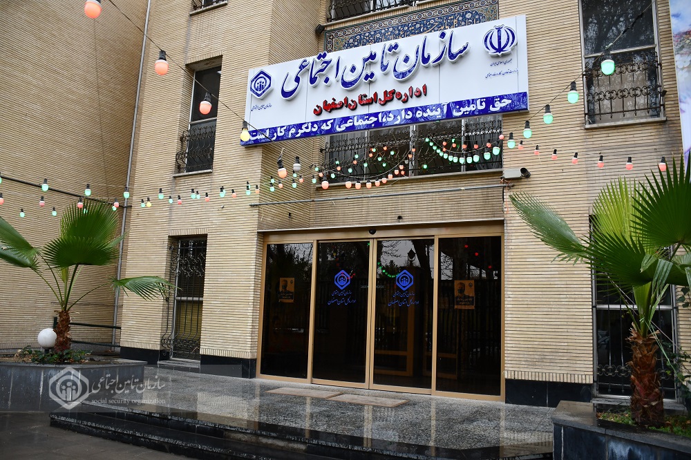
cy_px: 230
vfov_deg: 47.9
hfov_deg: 67.4
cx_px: 346
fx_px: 518
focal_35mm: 27
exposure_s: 1/250
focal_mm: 18
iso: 560
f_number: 3.5
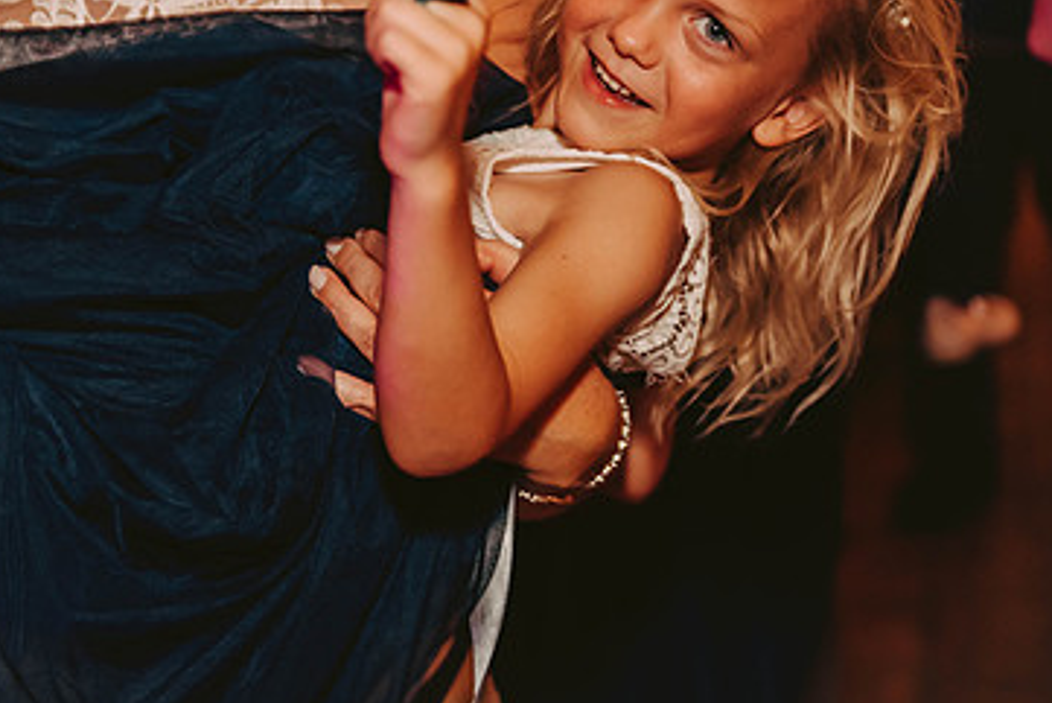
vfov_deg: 15.2
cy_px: 206
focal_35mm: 90
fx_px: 2631
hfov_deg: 22.4
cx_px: 291
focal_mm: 56
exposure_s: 1/125
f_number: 2.8
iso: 1250
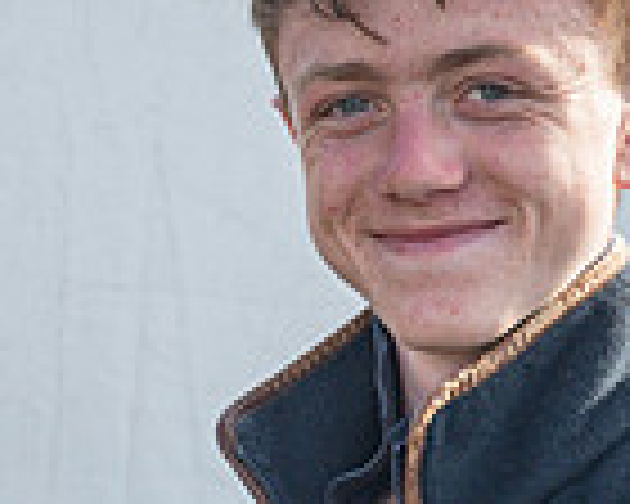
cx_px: 103
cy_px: 644
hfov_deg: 6.5
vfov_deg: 5.2
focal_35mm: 298
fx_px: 5556
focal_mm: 44
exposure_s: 1/60
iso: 200
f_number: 9
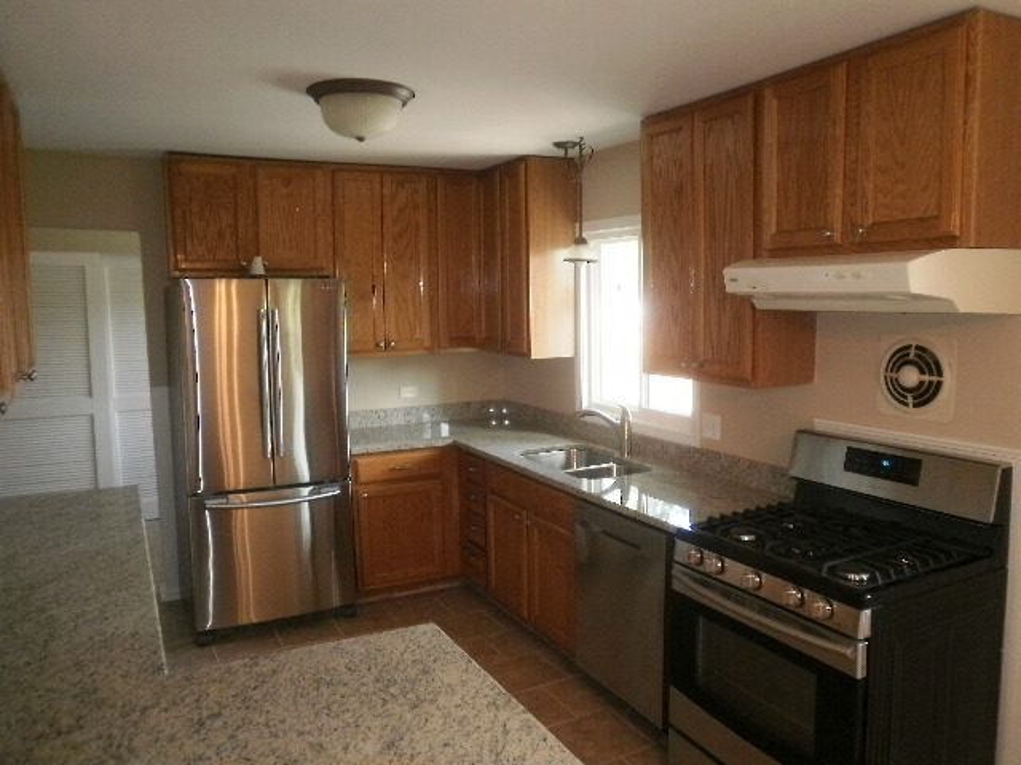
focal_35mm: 26
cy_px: 382
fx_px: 767
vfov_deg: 53.1
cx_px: 510
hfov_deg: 67.3
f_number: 2.6
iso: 125
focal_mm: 4.65
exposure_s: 1/25
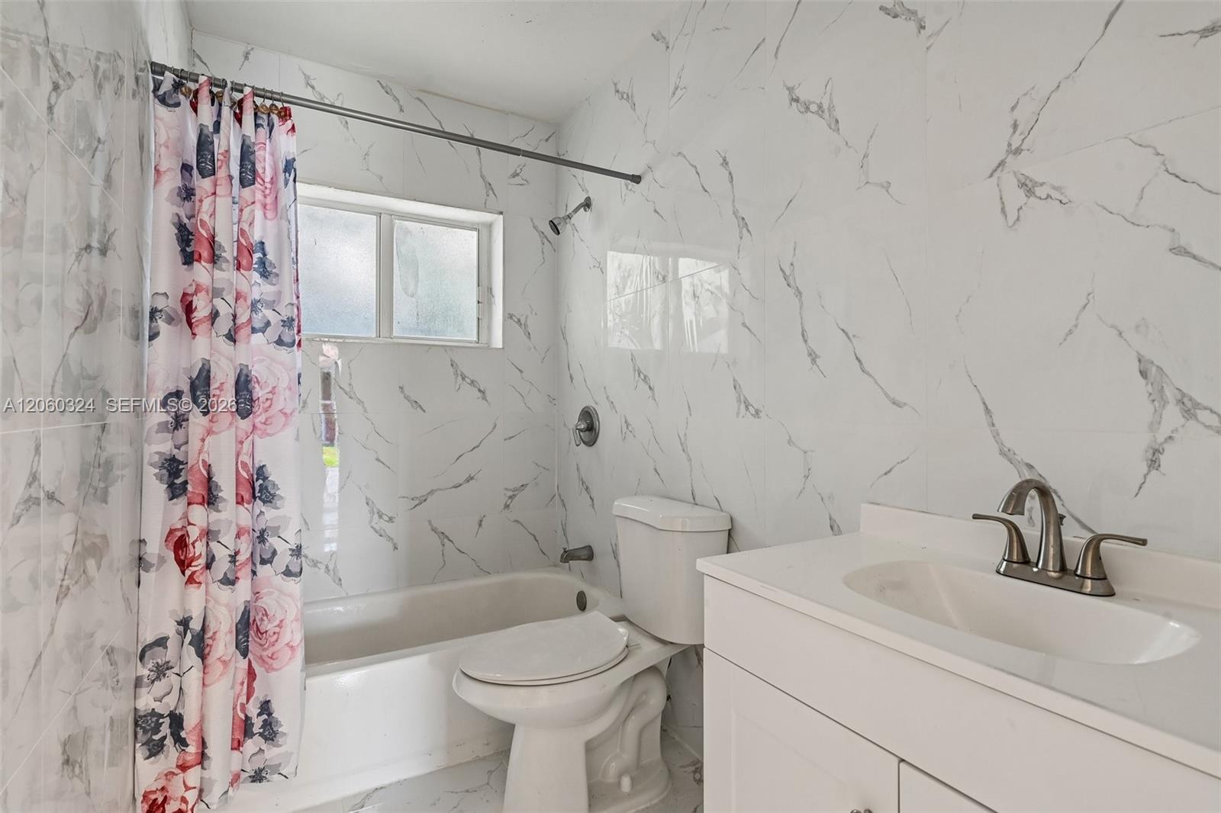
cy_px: 406
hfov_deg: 93.3
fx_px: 576
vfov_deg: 70.4
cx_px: 610
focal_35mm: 17
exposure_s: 1/13
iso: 400
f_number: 8
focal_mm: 17
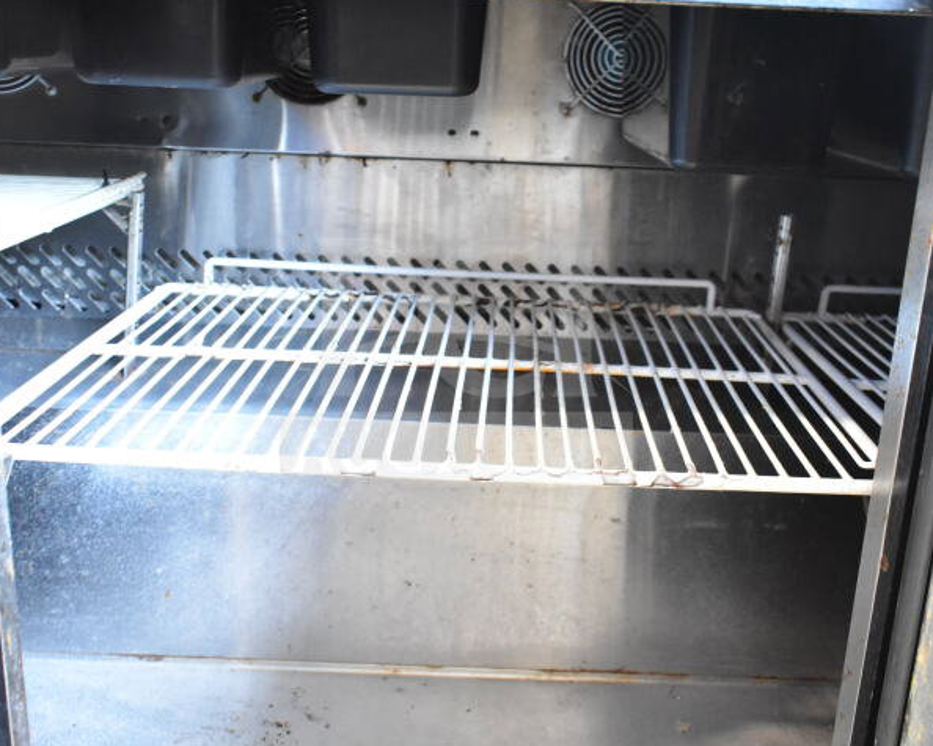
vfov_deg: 38.2
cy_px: 361
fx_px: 1077
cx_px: 456
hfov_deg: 46.8
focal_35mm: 39
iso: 3200
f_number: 3.5
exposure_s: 1/30
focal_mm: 18
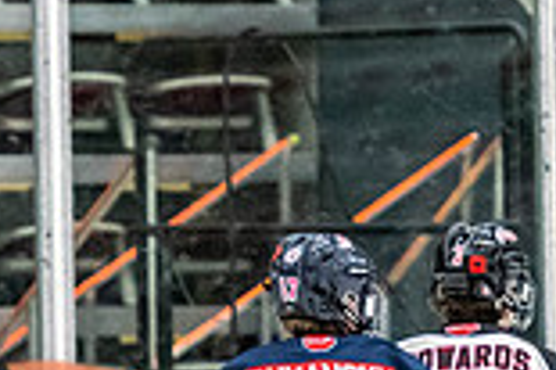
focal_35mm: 760
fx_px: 11725
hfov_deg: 2.7
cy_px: 616
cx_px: 351
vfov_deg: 1.8
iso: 3200
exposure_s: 1/640
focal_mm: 135
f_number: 2.8
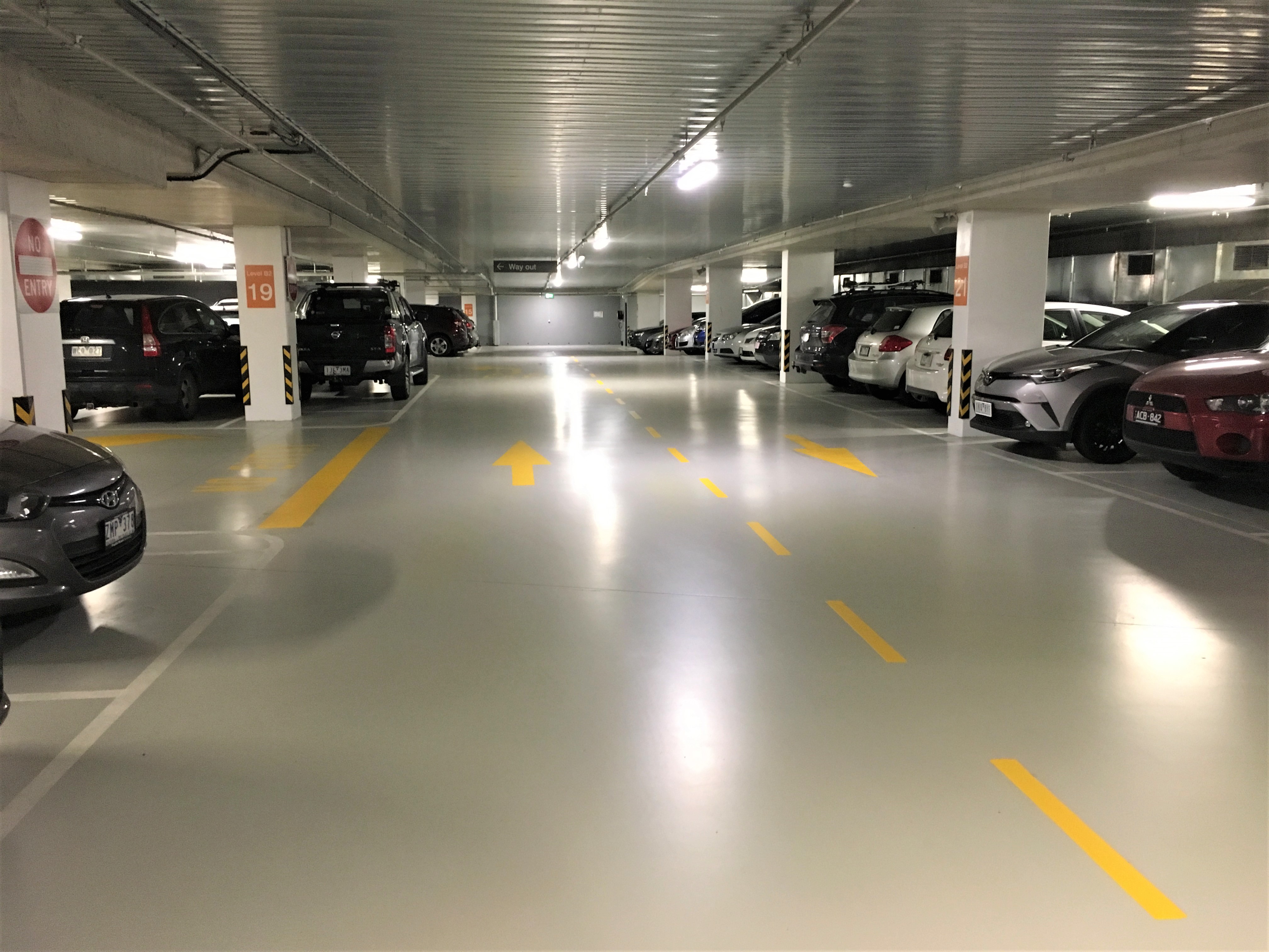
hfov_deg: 61.7
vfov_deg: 48.2
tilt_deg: -7.7
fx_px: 1063
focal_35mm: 29
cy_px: 476
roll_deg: -0.2
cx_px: 634
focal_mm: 4.15
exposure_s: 1/17
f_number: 2.2
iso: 200
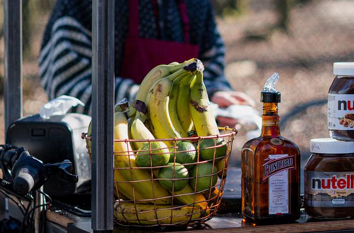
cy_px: 71
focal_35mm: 93
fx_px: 911
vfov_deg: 14.6
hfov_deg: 21.9
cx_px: 242
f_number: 1.8
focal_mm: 50
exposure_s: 1/1600
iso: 160
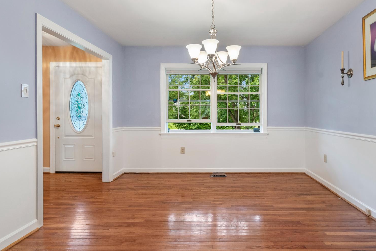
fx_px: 230
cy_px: 119
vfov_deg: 57.2
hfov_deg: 78.1
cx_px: 215
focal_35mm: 22
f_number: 8
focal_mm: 16
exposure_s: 1/400
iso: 640
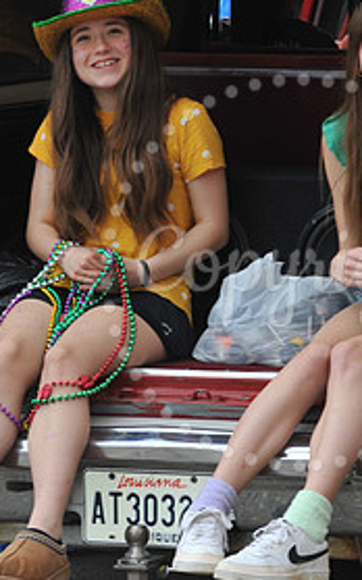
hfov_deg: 4.3
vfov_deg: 6.8
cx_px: 300
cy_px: 270
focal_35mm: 307
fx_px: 4854
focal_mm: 145
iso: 250
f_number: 9
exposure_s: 1/80
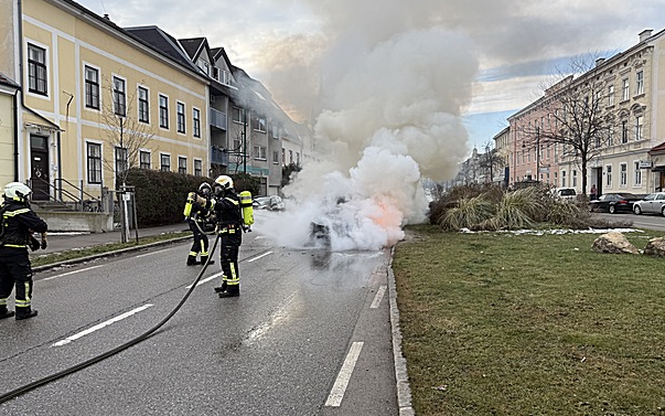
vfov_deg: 47.6
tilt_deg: -1.9
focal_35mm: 26
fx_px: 471
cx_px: 334
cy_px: 215
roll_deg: -0.5
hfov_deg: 70.4
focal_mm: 6.76
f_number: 1.78
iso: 80
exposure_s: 1/1337
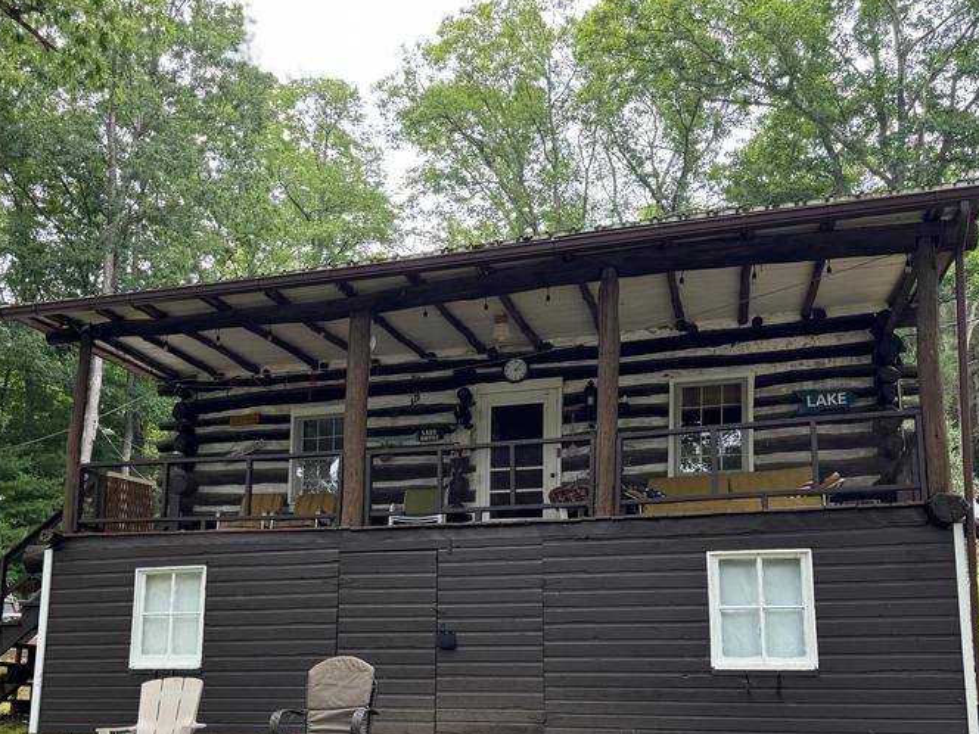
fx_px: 1046
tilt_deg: +10.2
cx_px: 372
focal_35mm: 37
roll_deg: -1.1
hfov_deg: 49.7
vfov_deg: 37.9
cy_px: 529
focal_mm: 6.76
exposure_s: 1/246
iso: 80
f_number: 1.78
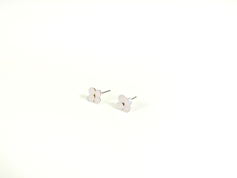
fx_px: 240
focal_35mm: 35
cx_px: 118
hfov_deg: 52.6
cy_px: 89
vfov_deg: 40.7
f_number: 4
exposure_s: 1/50
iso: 80
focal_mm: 7.4
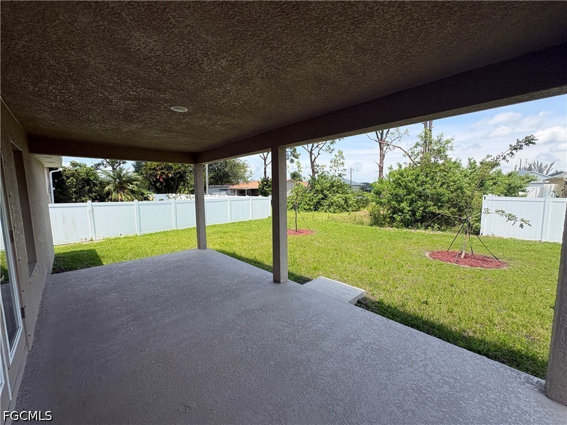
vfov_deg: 85.7
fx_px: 229
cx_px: 284
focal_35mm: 14
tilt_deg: -5.4
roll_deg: +1.6
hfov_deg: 102.1
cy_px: 212
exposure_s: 1/1395
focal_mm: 2.22
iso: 50
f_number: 2.2
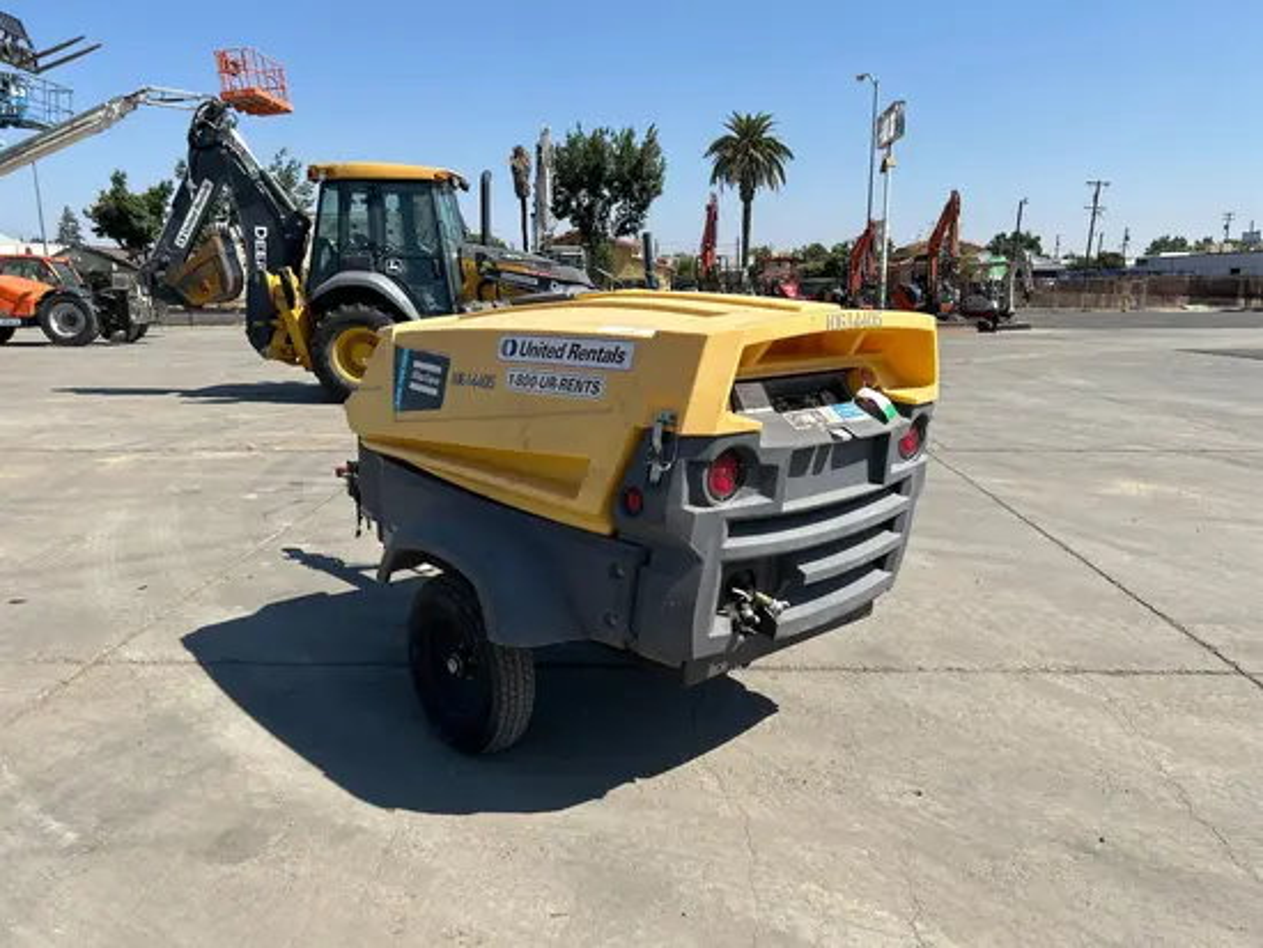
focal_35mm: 26
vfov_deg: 53.1
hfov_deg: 67.3
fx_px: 949
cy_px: 474
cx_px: 632
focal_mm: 5.7
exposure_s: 1/4444
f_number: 1.5
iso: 50
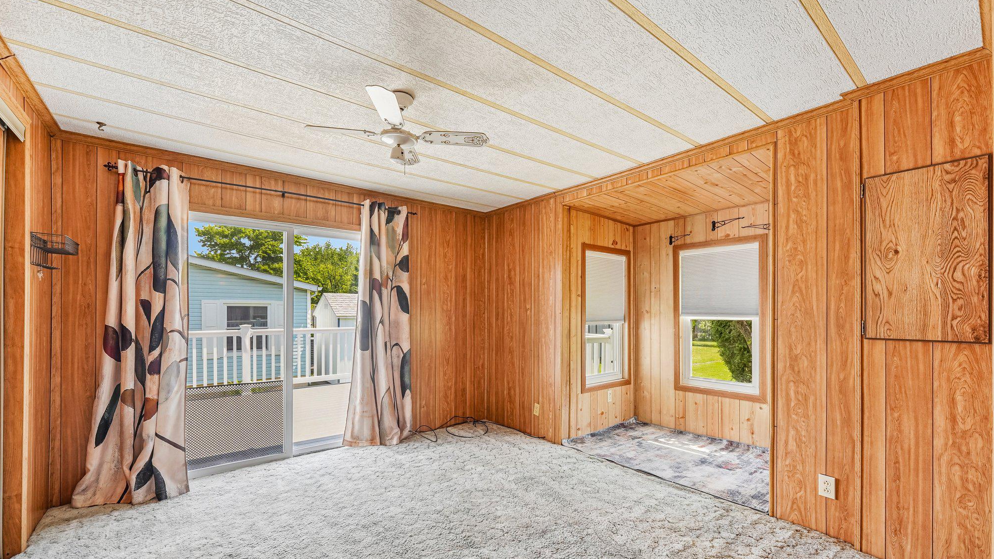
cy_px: 311
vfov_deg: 70.3
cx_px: 496
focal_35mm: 15
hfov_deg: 103.0
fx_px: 395
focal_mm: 14
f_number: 8
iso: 500
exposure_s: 1/60
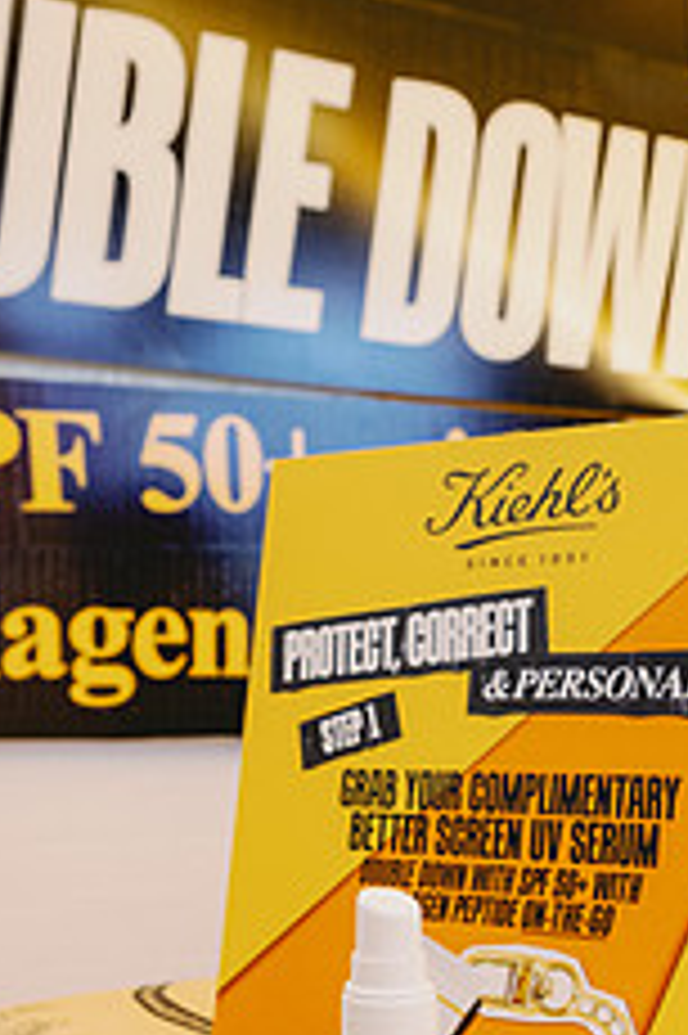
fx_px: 1349
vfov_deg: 40.5
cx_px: 423
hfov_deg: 28.5
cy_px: 806
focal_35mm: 47
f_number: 8
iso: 1000
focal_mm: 24
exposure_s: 1/25
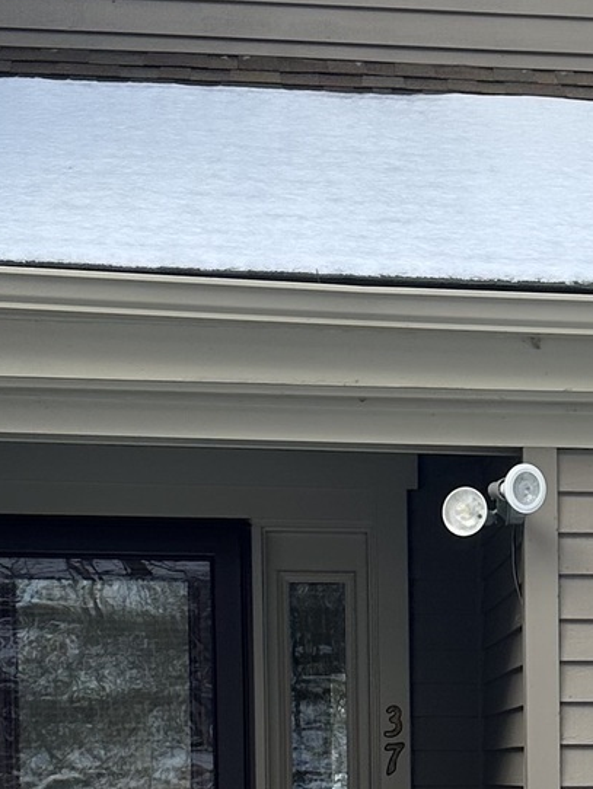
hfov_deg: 14.2
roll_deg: -0.1
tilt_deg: -1.6
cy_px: 865
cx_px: 635
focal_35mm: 102
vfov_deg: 18.5
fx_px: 2328
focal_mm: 6.86
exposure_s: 1/791
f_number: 1.78
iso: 80
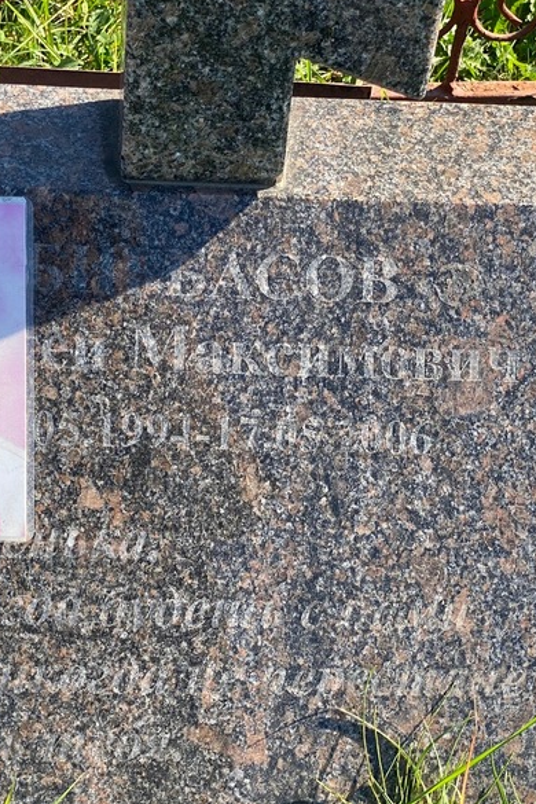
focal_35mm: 74
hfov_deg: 18.4
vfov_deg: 27.3
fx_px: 1653
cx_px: 246
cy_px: 400
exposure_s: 1/410
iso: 20
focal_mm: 6
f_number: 2
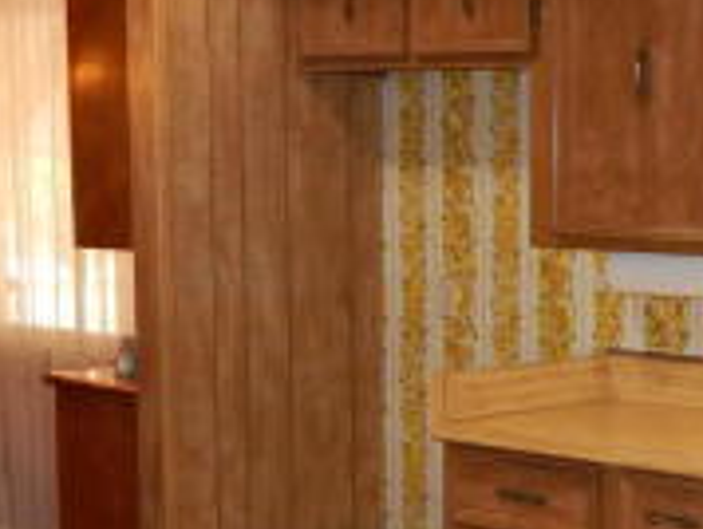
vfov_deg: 18.6
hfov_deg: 24.1
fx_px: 1607
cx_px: 620
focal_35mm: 79
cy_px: 379
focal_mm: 4
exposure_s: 1/30
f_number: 3
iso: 200
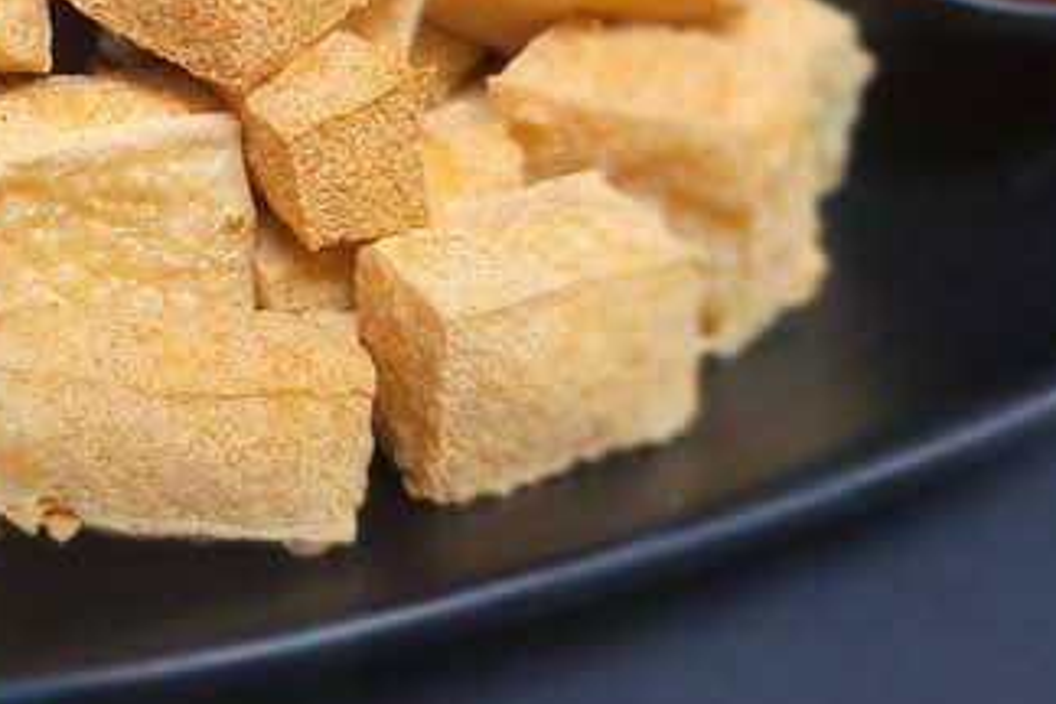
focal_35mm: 49
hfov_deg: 38.5
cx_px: 179
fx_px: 1437
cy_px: 163
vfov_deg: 27.1
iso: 320
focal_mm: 5.4
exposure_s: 1/60
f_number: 1.8
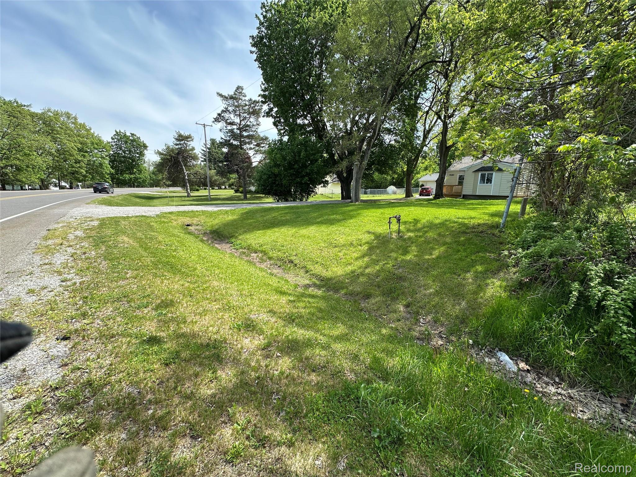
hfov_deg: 102.1
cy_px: 238
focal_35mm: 14
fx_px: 257
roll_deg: -1.1
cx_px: 318
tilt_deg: -10.0
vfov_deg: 85.7
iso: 40
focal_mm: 2.22
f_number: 2.2
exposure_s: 1/619
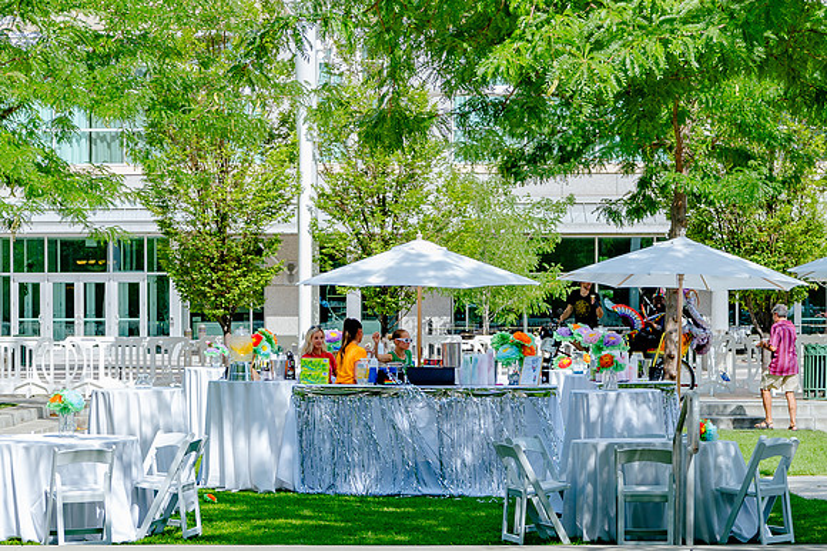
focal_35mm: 125
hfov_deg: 16.5
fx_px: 2860
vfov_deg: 11.0
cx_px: 397
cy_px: 418
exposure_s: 1/250
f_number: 7.1
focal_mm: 70
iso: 200
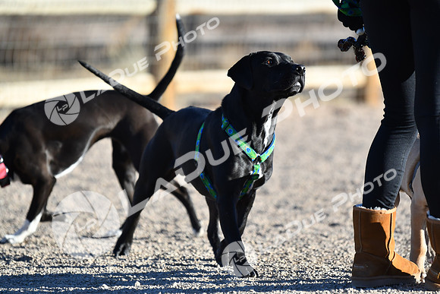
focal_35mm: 285
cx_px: 220
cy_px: 147
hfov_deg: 7.2
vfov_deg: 4.8
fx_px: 3484
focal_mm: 190
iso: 400
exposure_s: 1/4000
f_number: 2.8
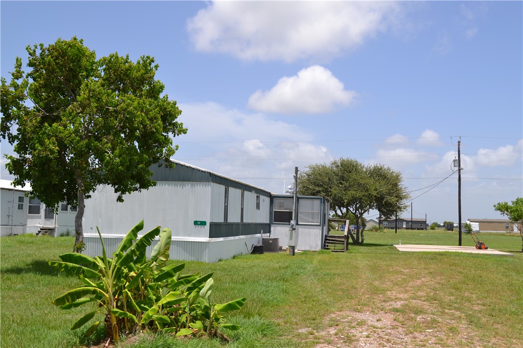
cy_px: 174
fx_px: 567
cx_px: 262
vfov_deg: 34.2
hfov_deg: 49.6
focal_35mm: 39
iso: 100
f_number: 8
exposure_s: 1/250
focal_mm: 26
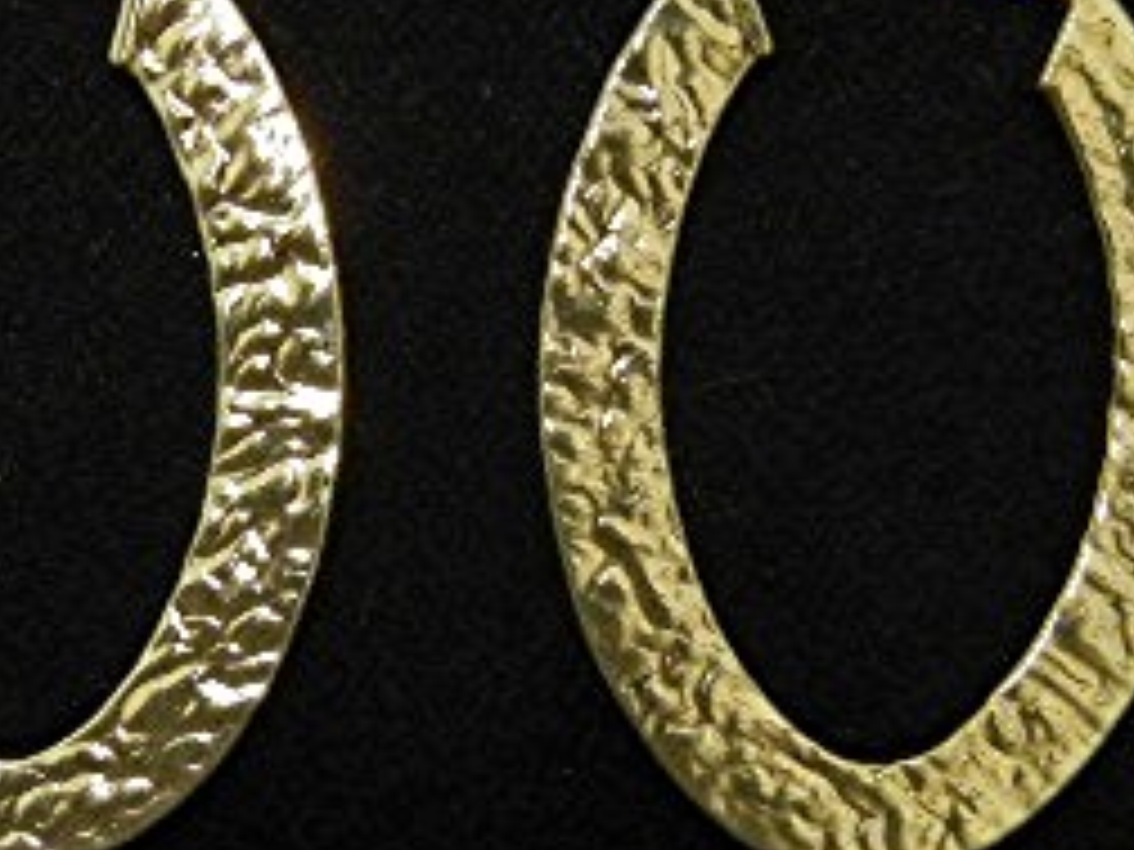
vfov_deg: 9.9
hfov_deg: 13.1
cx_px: 342
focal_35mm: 150
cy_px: 373
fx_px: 4914
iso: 729
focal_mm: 10.6
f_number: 8
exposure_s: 1/30
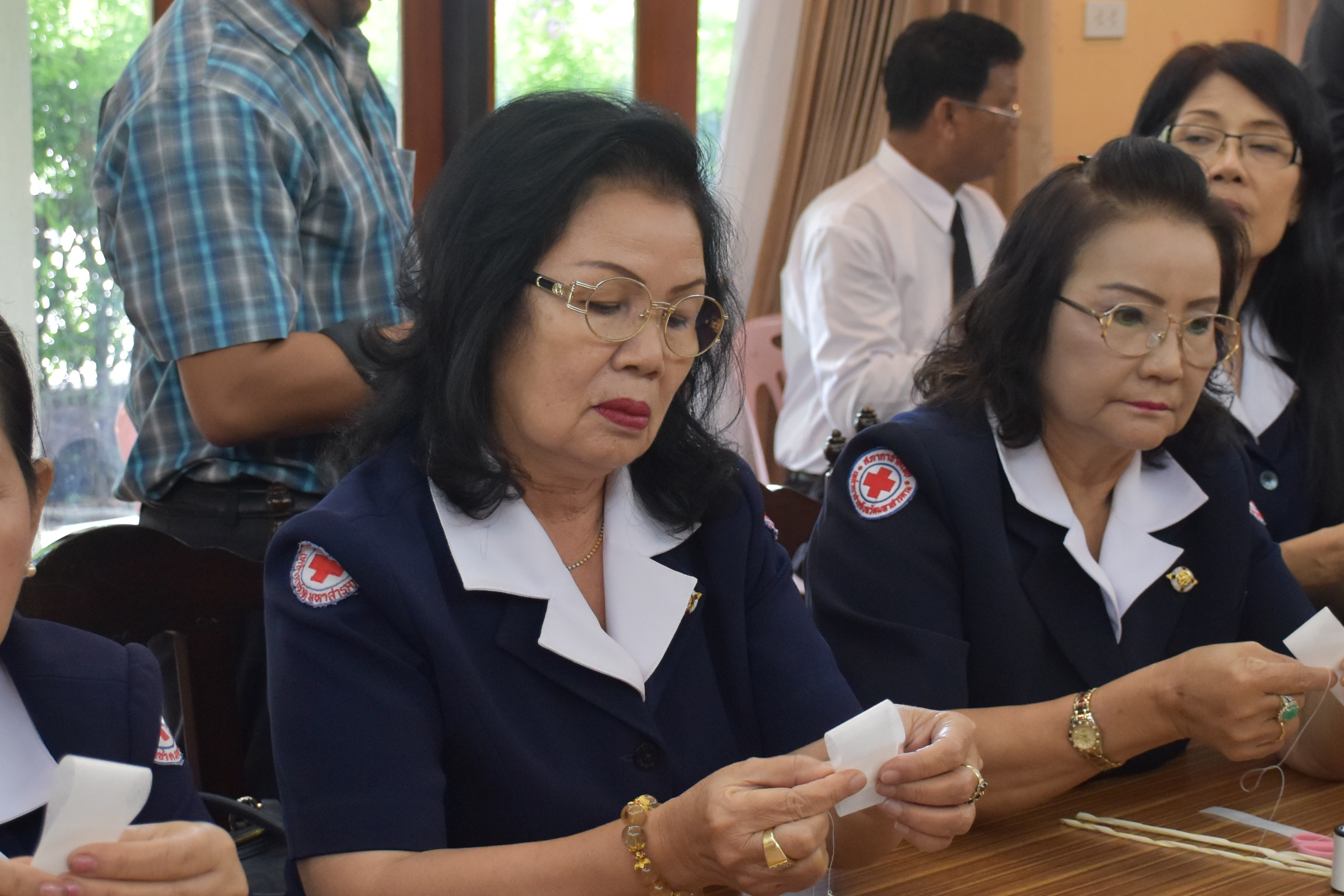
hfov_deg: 27.0
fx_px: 2800
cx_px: 668
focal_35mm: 75
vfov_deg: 18.2
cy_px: 442
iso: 900
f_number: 3.8
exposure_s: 1/60
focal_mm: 26
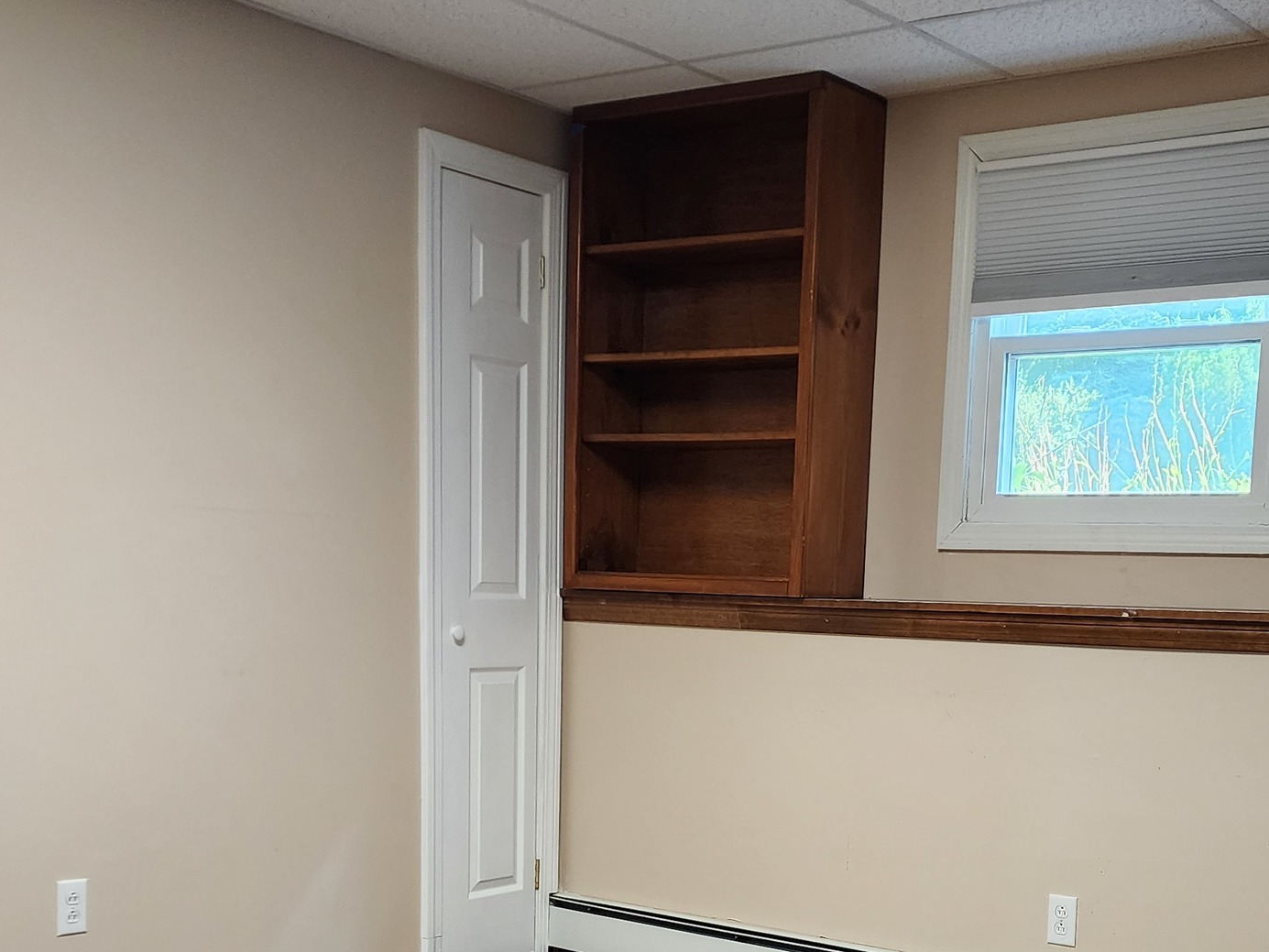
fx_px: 1870
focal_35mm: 51
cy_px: 848
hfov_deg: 37.4
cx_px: 749
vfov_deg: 27.6
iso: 320
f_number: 1.8
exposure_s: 1/120
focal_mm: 6.4
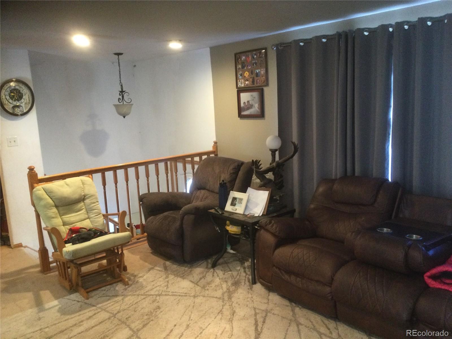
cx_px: 226
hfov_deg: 58.4
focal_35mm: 31
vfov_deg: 45.4
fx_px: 405
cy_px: 170
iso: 200
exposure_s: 1/17
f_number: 2.4
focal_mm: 3.3
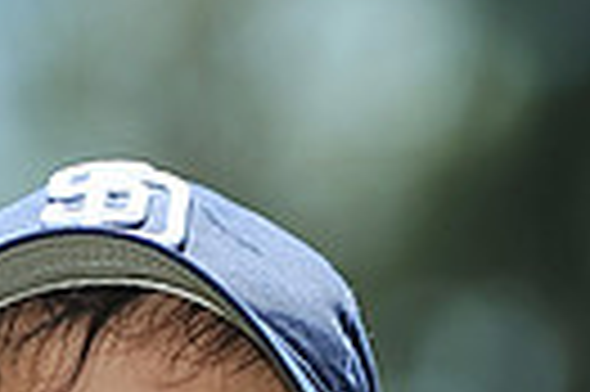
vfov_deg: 1.9
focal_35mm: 733
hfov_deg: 2.8
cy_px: 811
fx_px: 11998
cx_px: 63
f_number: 4.5
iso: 200
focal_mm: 165
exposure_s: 1/1250
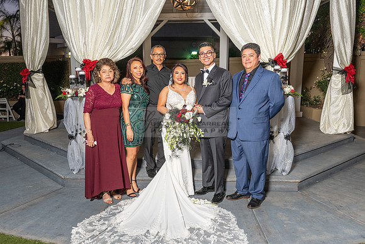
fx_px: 320
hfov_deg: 59.3
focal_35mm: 32
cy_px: 135
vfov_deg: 41.6
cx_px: 165
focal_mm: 24
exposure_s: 1/200
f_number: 4.5
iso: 640
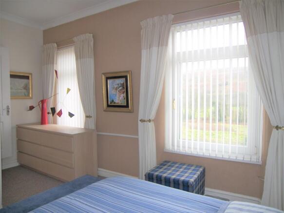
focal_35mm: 27
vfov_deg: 51.3
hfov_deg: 65.3
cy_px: 106
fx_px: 221
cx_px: 142
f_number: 2.8
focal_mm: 5.7
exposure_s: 1/60
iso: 50
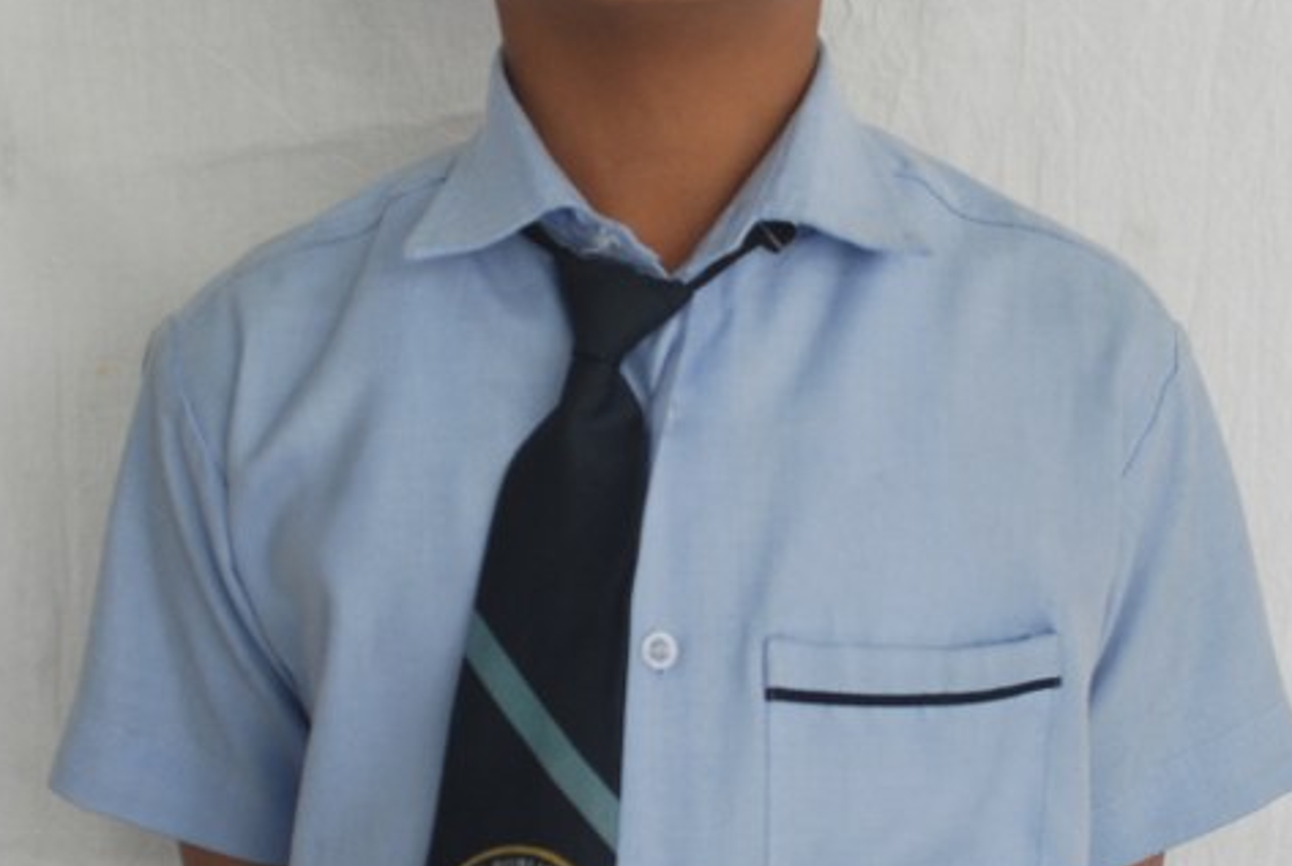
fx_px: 3810
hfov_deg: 19.2
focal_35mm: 106
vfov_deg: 13.0
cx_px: 679
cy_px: 374
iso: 200
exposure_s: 1/80
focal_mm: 28
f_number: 4.5
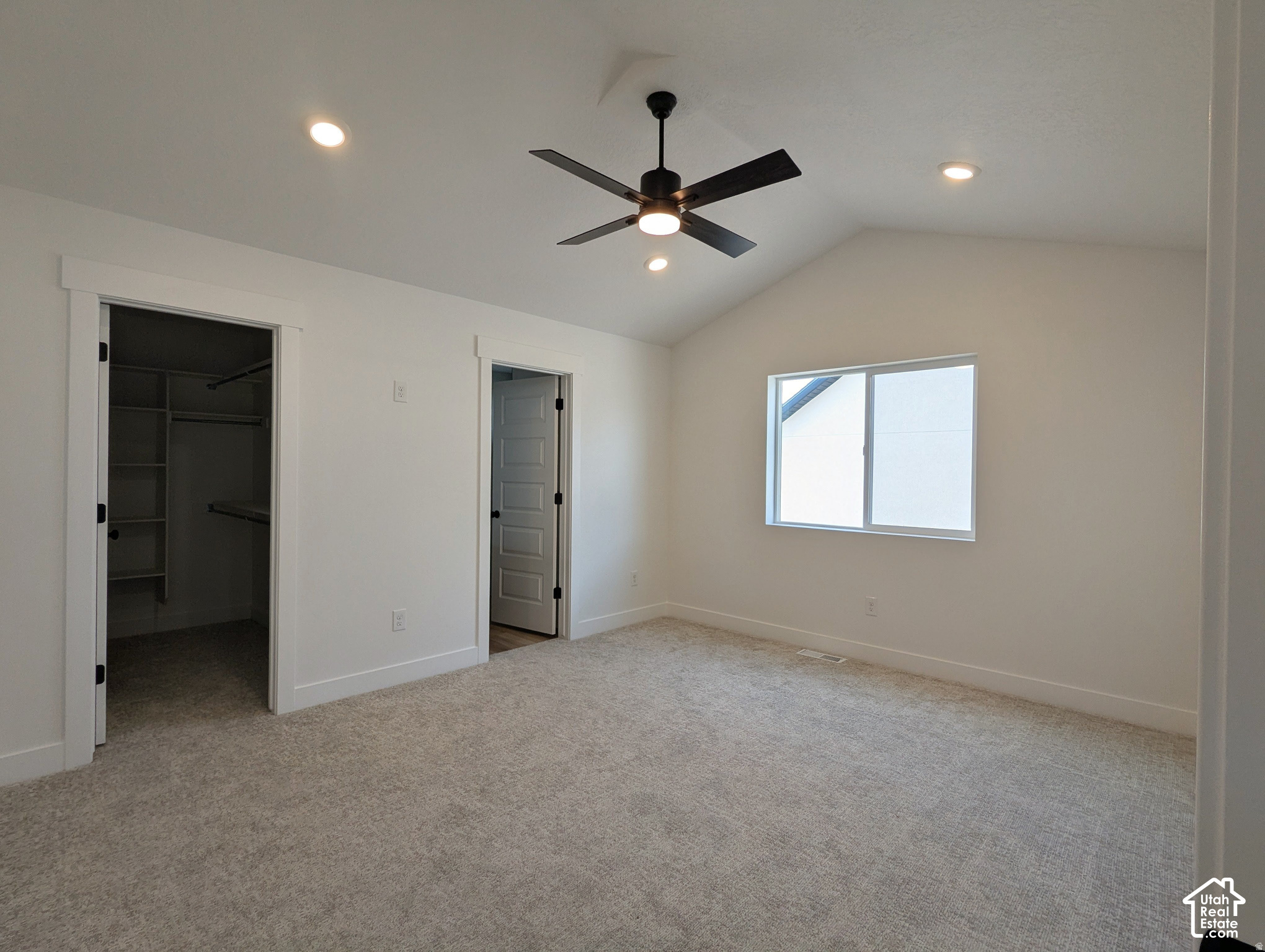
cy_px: 476
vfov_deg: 78.2
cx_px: 632
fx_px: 586
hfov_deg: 94.4
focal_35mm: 16
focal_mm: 2.35
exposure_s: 1/120
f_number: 2.2
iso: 41
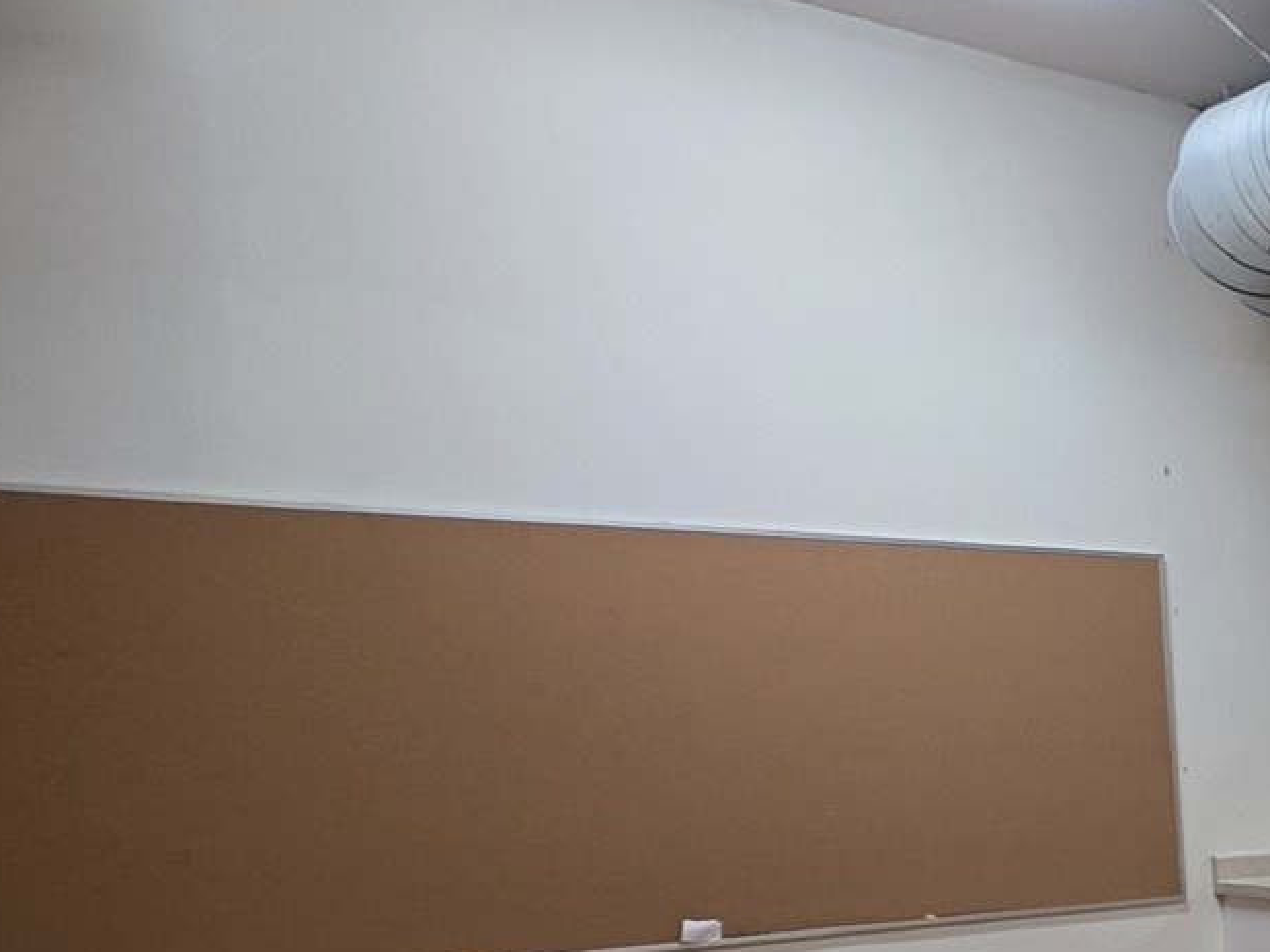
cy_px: 866
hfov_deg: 26.3
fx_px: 1577
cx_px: 2037
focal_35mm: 43
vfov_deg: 31.9
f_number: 1.9
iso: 160
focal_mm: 2.2
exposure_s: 1/60
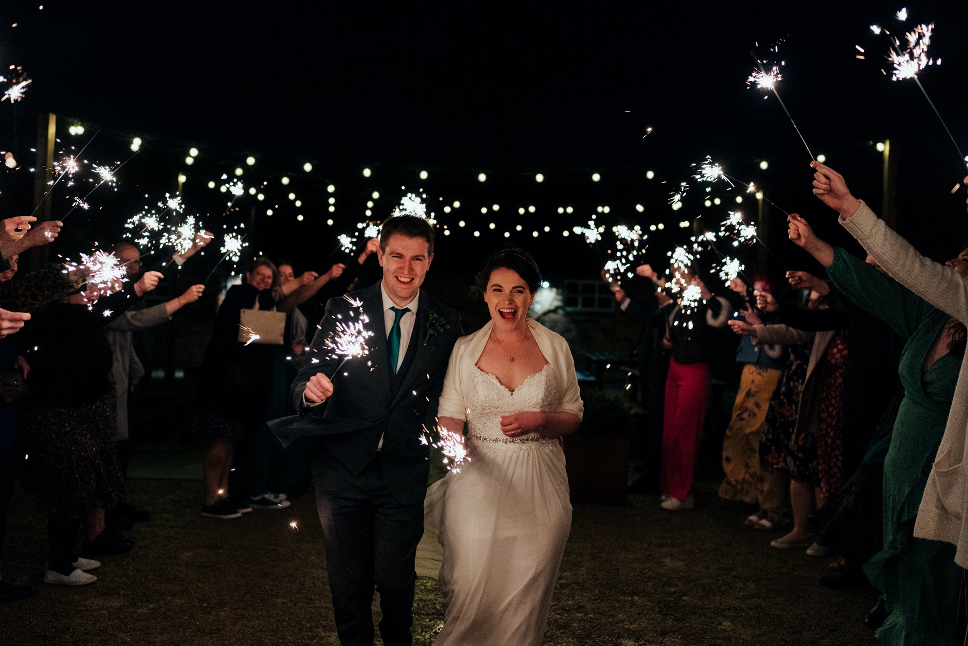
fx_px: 941
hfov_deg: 54.4
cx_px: 484
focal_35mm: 35
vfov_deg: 37.9
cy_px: 323
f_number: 2
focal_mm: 35
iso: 2000
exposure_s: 1/250
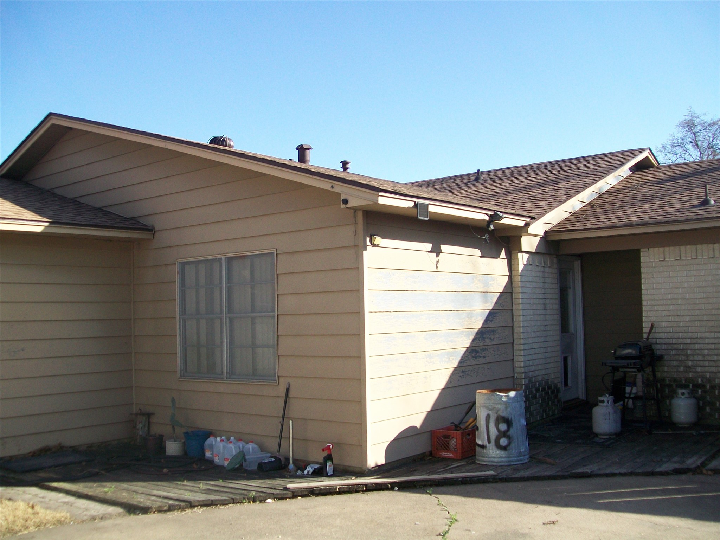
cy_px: 270
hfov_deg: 51.4
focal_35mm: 36
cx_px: 360
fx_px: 749
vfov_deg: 39.7
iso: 64
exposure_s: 1/500
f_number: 2.7
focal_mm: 6
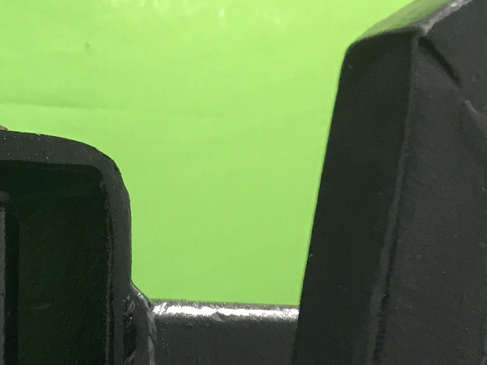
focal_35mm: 106
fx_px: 1491
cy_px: 502
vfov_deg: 13.4
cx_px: -185
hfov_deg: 17.2
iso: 32
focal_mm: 4.15
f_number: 2.2
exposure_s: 1/17
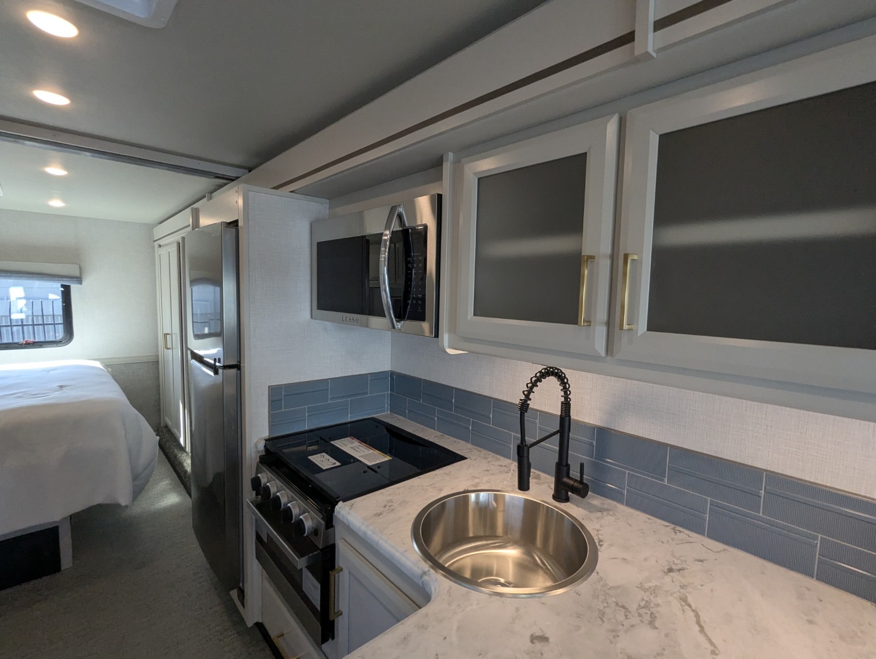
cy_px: 330
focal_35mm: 16
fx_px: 405
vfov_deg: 78.2
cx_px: 438
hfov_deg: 94.4
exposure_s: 1/302
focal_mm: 2.35
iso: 286
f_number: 2.2
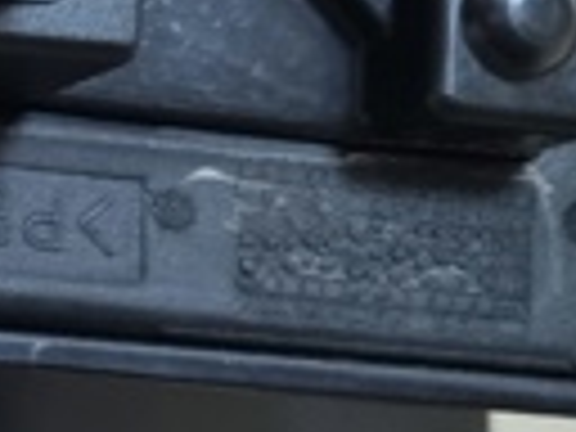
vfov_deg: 11.4
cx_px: -684
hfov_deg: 12.7
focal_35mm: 130
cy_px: 182
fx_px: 2163
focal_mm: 5.4
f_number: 1.8
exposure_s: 1/50
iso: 320
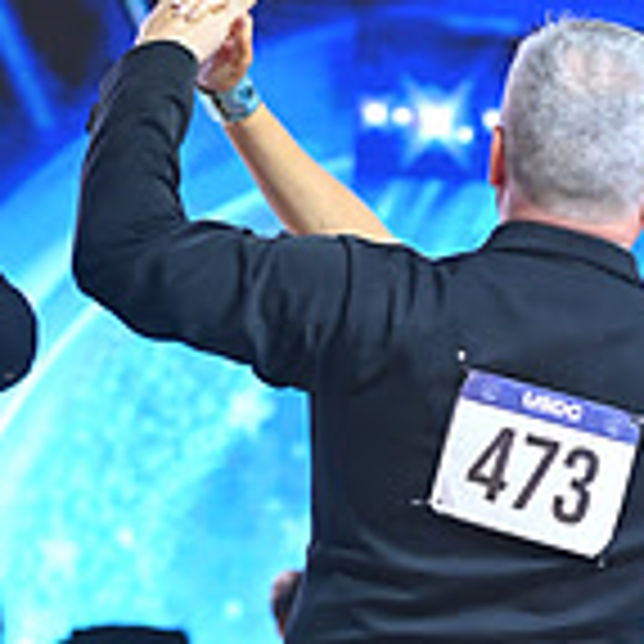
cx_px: 610
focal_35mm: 327
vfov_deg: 5.3
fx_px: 6883
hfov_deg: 5.3
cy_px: 1054
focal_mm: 95
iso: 2000
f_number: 4
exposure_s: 1/250
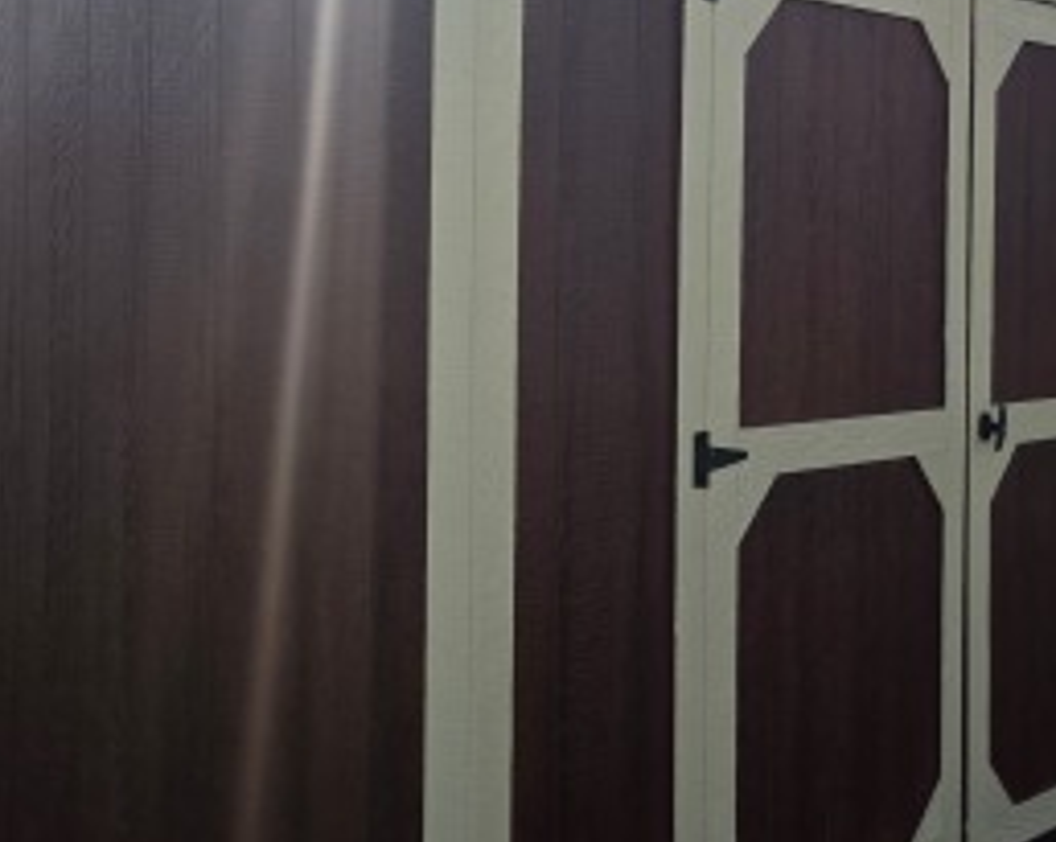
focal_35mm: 56
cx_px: 312
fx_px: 1748
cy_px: 222
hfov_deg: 33.2
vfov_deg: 26.8
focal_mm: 6.3
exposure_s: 1/7944
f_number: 1.7
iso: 64
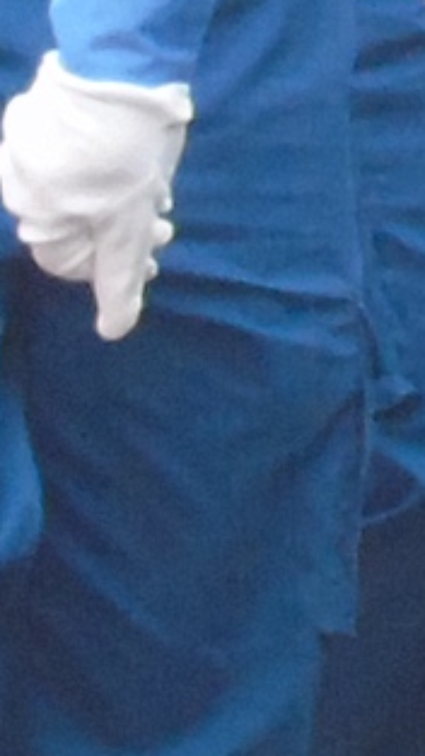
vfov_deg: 1.5
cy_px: -1555
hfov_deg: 0.8
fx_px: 28897
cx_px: 1683
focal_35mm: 1442
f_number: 4.9
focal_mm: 29
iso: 320
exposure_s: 1/250
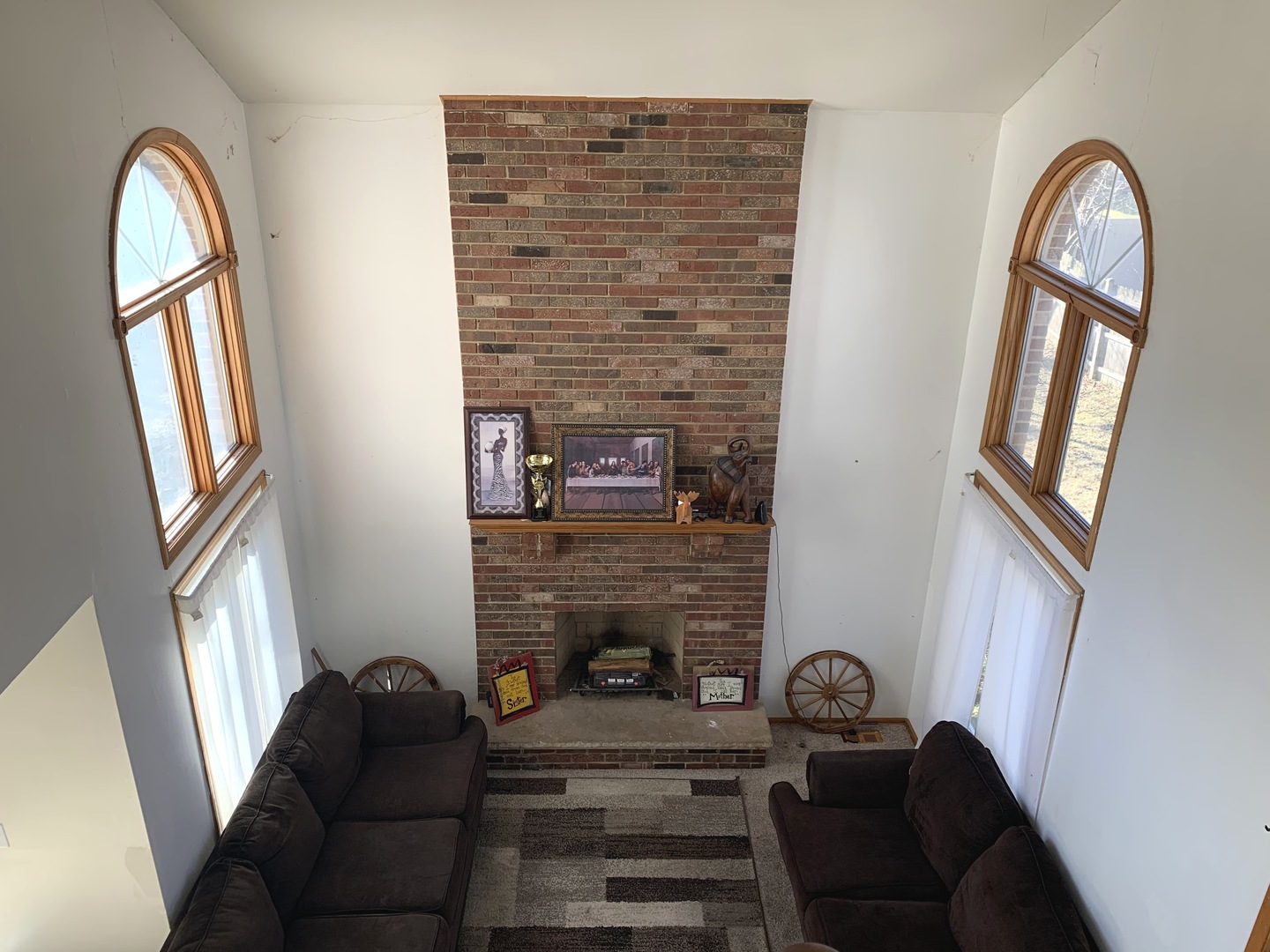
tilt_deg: -25.3
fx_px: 954
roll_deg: -0.8
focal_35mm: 26
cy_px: 476
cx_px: 635
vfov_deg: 53.1
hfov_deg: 67.3
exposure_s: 1/122
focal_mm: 4.25
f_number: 1.8
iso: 25
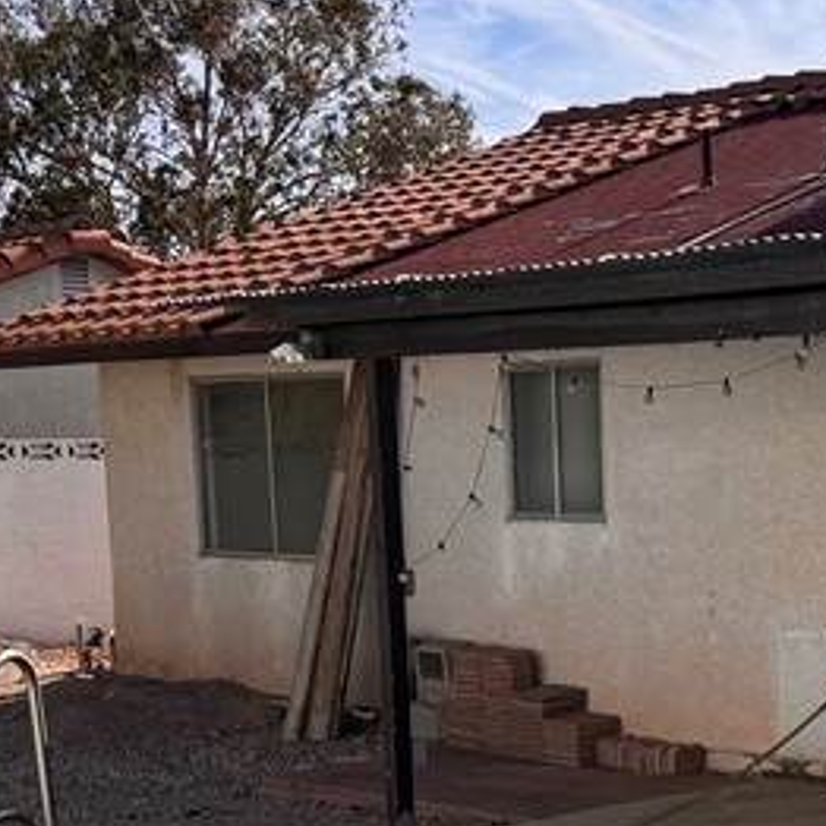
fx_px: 2241
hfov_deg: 20.1
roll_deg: +1.1
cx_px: 870
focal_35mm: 83
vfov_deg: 20.4
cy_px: 776
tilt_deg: -7.2
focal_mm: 6.76
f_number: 1.78
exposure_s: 1/4310
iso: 80
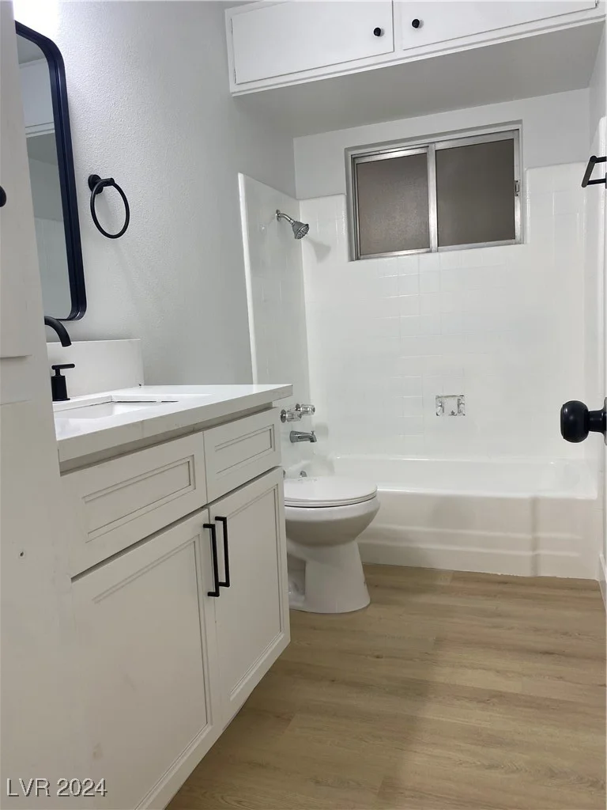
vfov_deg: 67.3
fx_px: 608
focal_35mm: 26
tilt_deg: -6.0
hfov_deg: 53.1
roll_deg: +2.1
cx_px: 304
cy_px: 405
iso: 50
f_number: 1.8
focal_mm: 4.25
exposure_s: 1/120
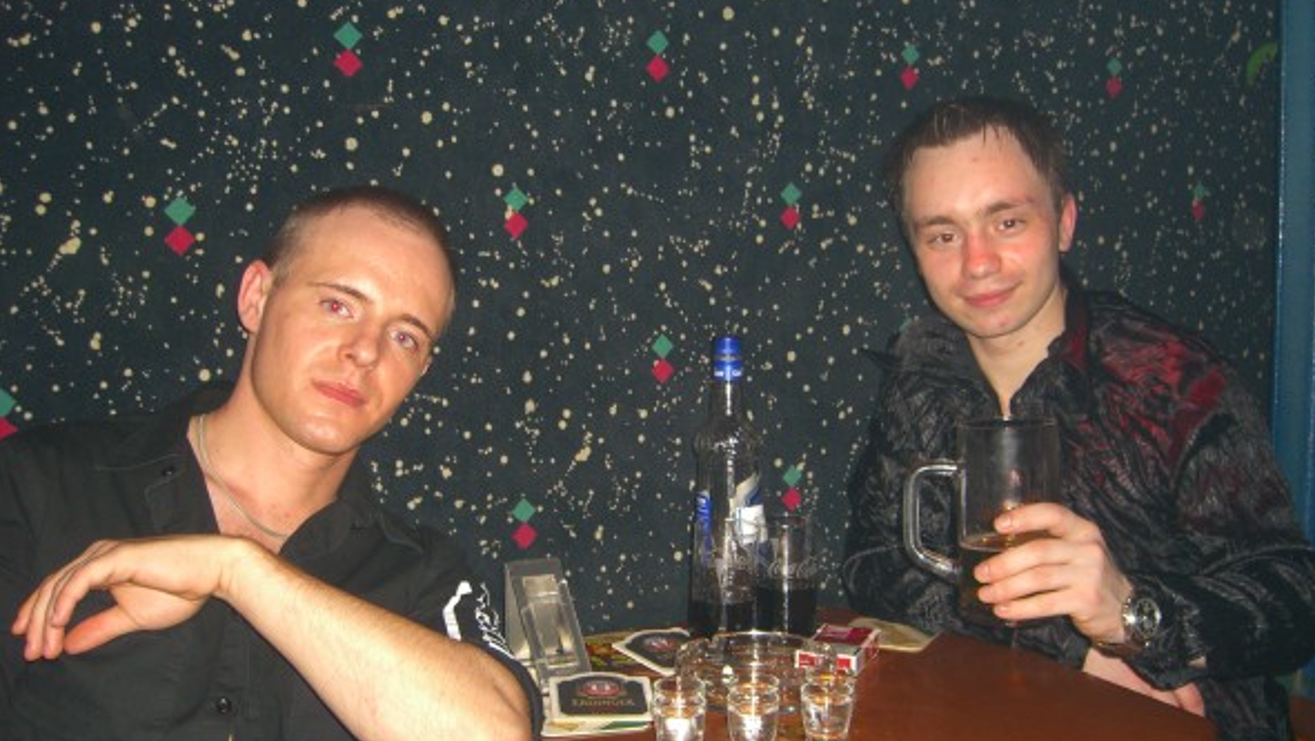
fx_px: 1465
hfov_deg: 48.3
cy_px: 434
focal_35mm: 42
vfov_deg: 28.3
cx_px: 661
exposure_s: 1/60
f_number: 2.8
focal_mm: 7.9
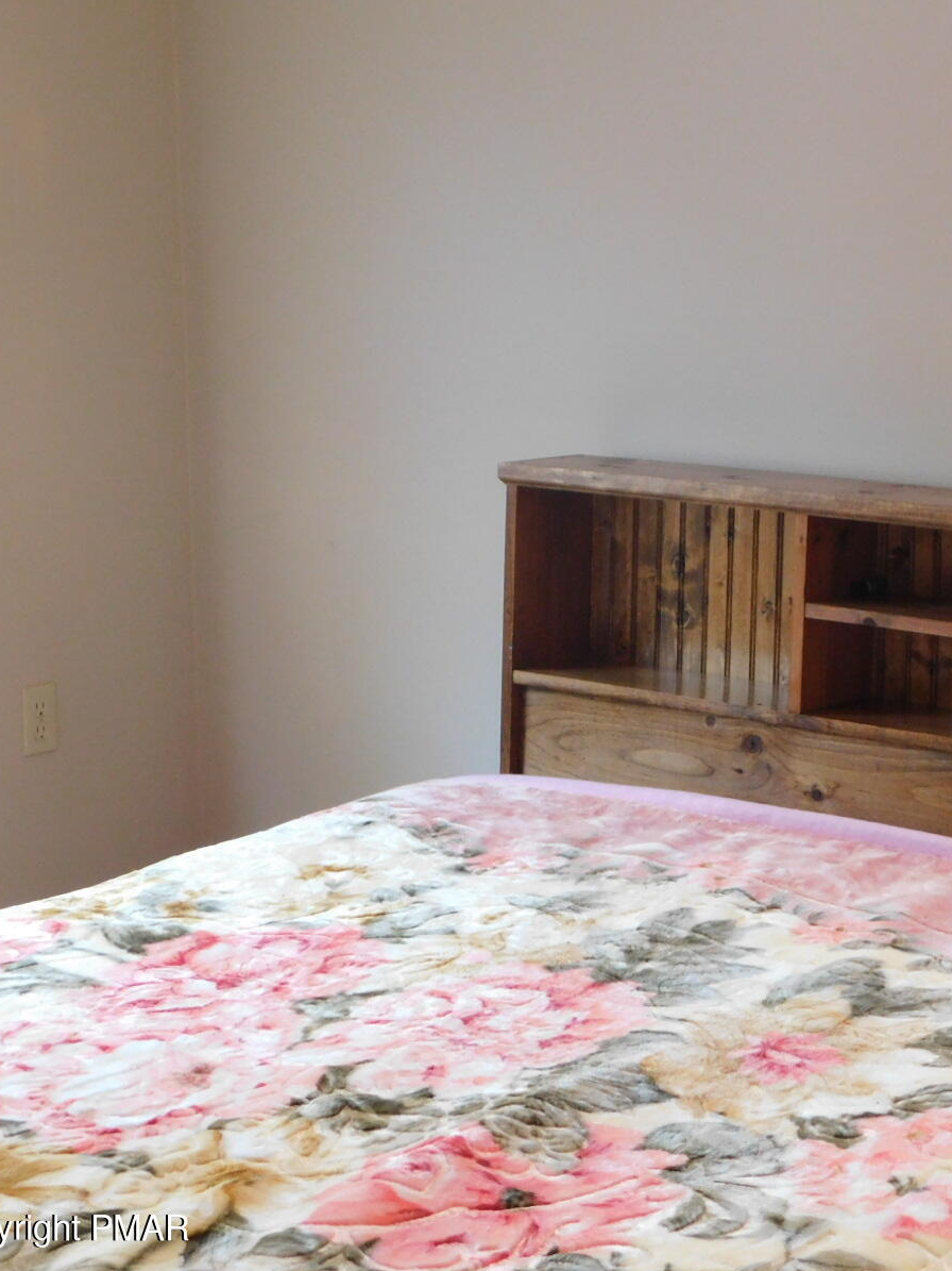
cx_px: 665
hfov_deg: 18.6
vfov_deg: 24.7
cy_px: 637
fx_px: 2897
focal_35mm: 79
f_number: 4
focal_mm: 10.4
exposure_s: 1/10
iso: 400
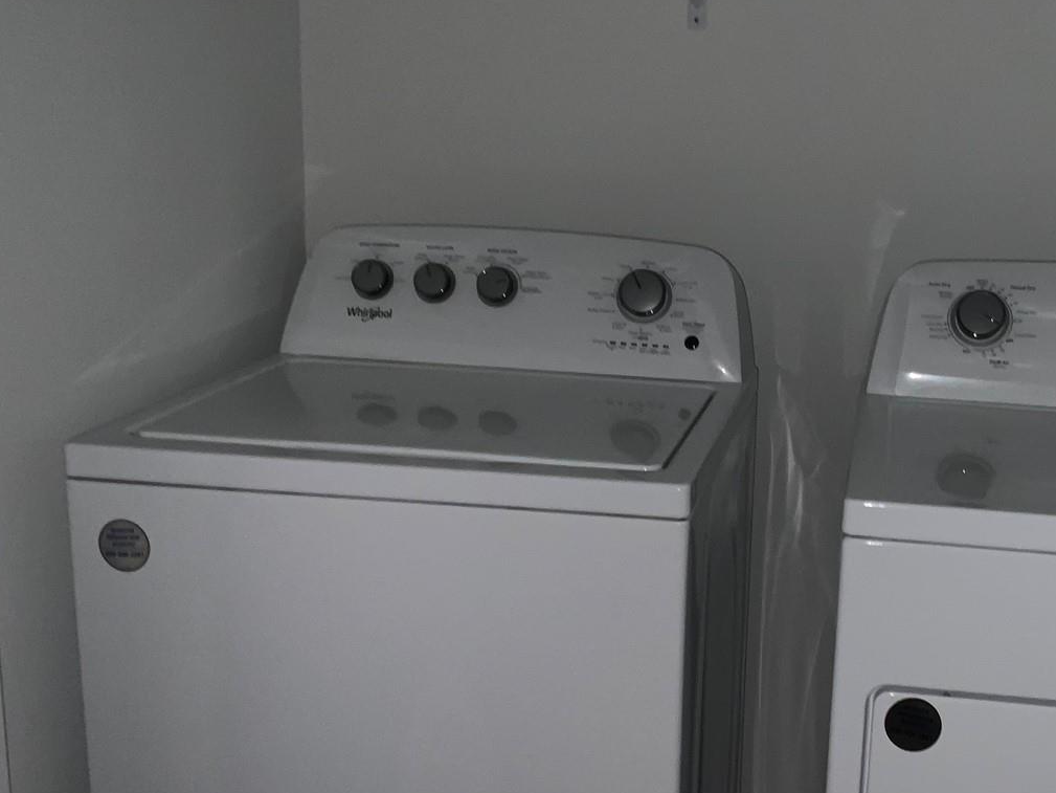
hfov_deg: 40.2
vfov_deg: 31.5
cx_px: 779
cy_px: 415
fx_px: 1403
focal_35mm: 46
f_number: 1.8
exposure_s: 1/34
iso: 50
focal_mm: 3
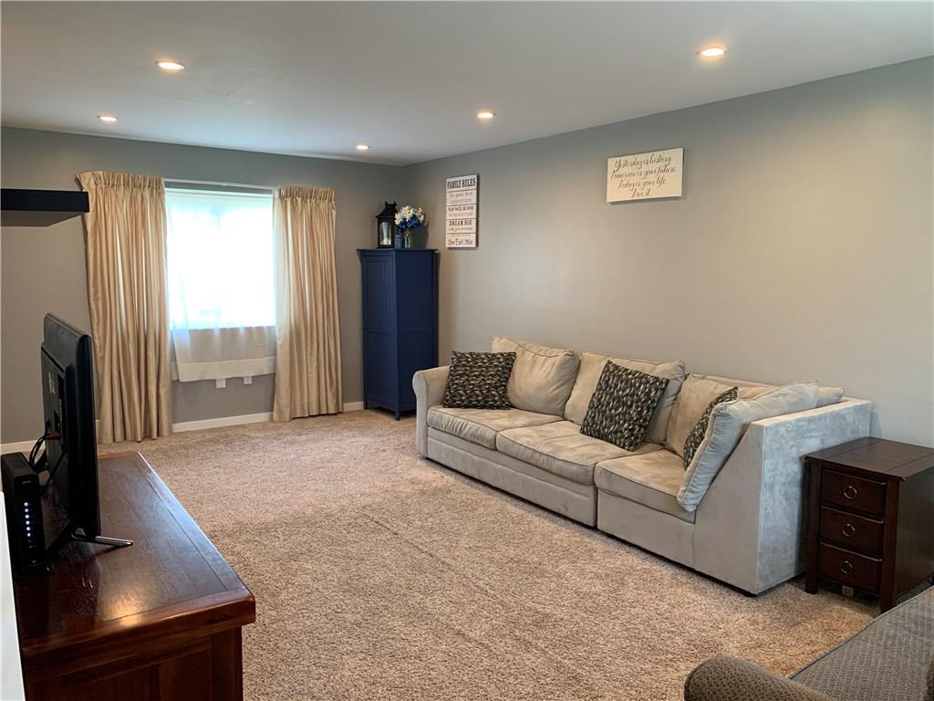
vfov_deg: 53.1
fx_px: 702
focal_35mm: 26
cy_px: 350
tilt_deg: -4.1
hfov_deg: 67.3
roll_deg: +1.2
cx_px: 467
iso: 125
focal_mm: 4.25
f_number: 1.8
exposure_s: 1/60
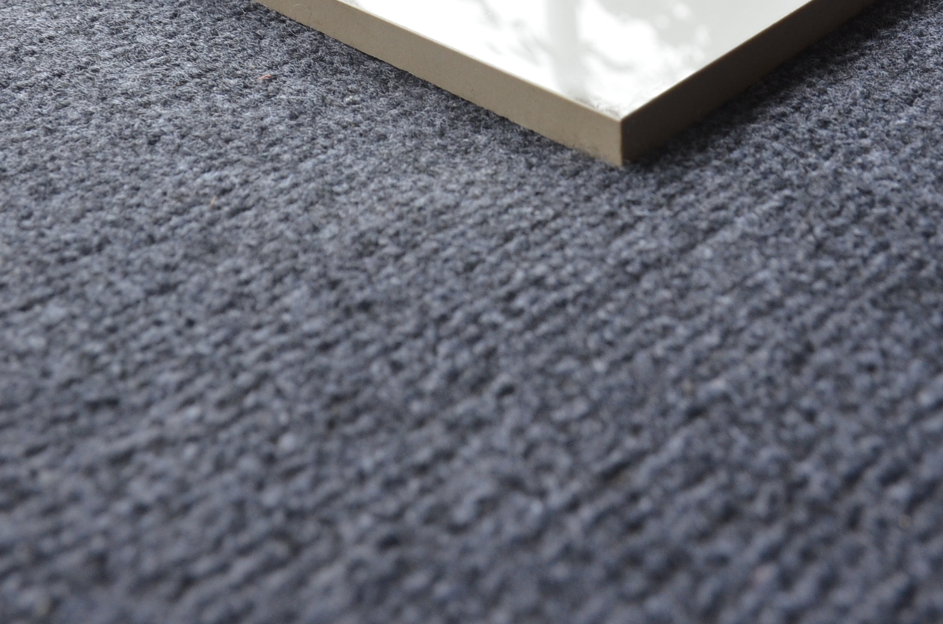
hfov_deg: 41.9
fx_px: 1228
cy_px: 37
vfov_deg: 27.3
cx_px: 530
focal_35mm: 47
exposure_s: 1/100
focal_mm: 16
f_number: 5
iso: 400
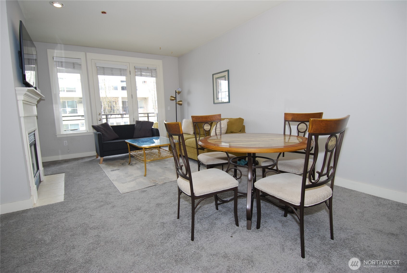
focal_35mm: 18
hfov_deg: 89.9
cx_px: 204
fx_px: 204
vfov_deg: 67.5
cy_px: 136
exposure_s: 1/60
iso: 200
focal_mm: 12
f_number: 4
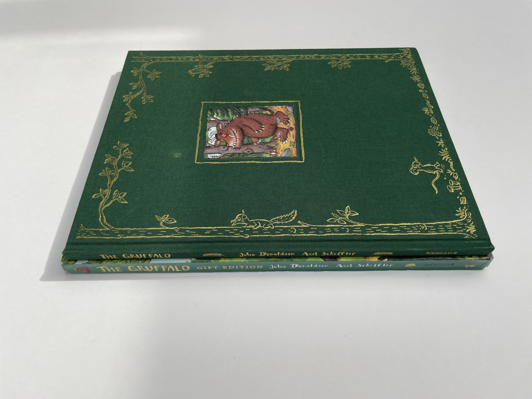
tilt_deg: -53.7
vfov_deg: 53.1
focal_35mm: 26
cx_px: 266
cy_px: 200
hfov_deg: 67.3
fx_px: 400
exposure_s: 1/1304
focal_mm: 4.2
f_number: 1.6
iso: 32
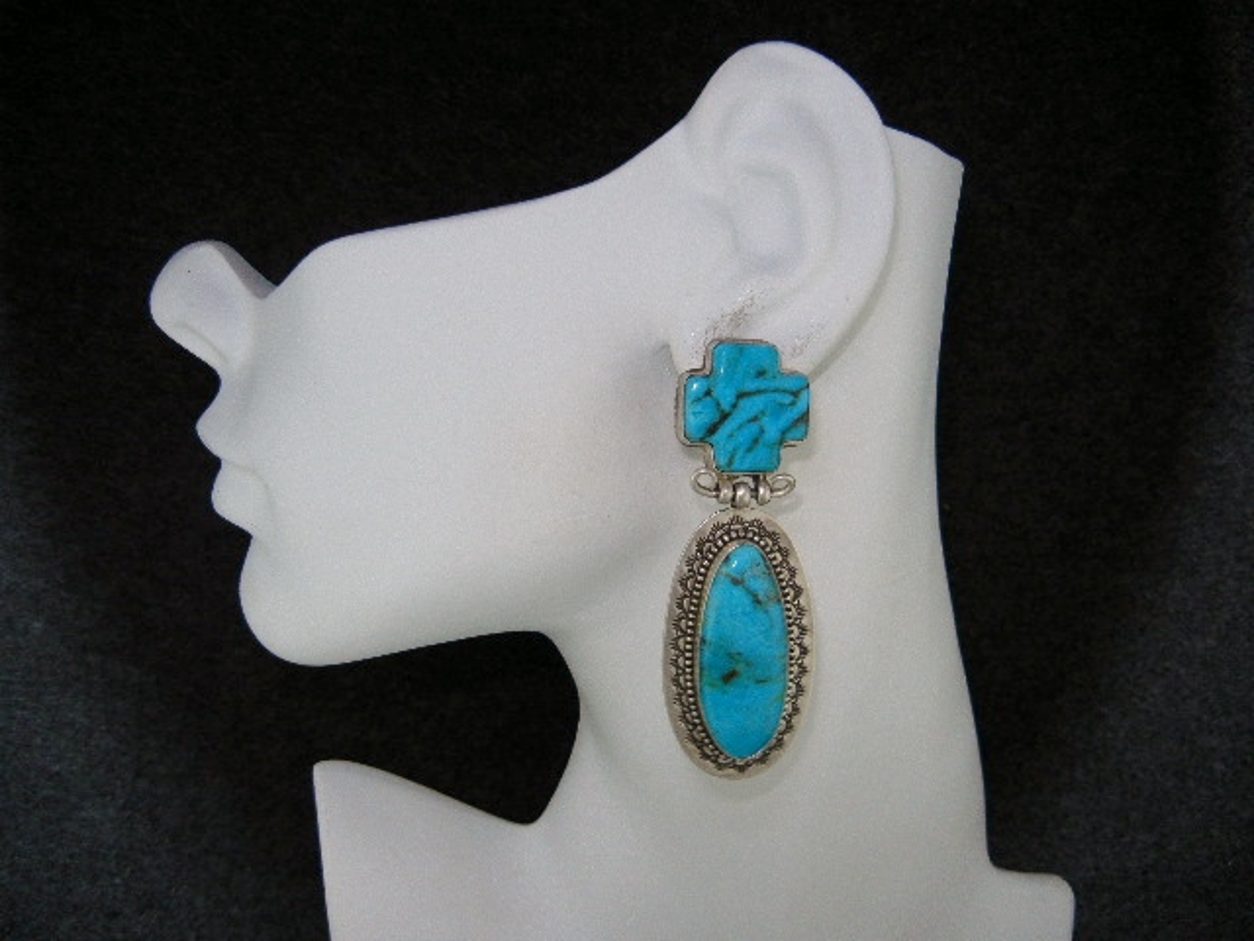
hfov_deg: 60.0
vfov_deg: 46.8
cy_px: 470
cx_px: 627
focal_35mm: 30
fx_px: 1087
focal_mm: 5.4
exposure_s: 1/30
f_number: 7
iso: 266
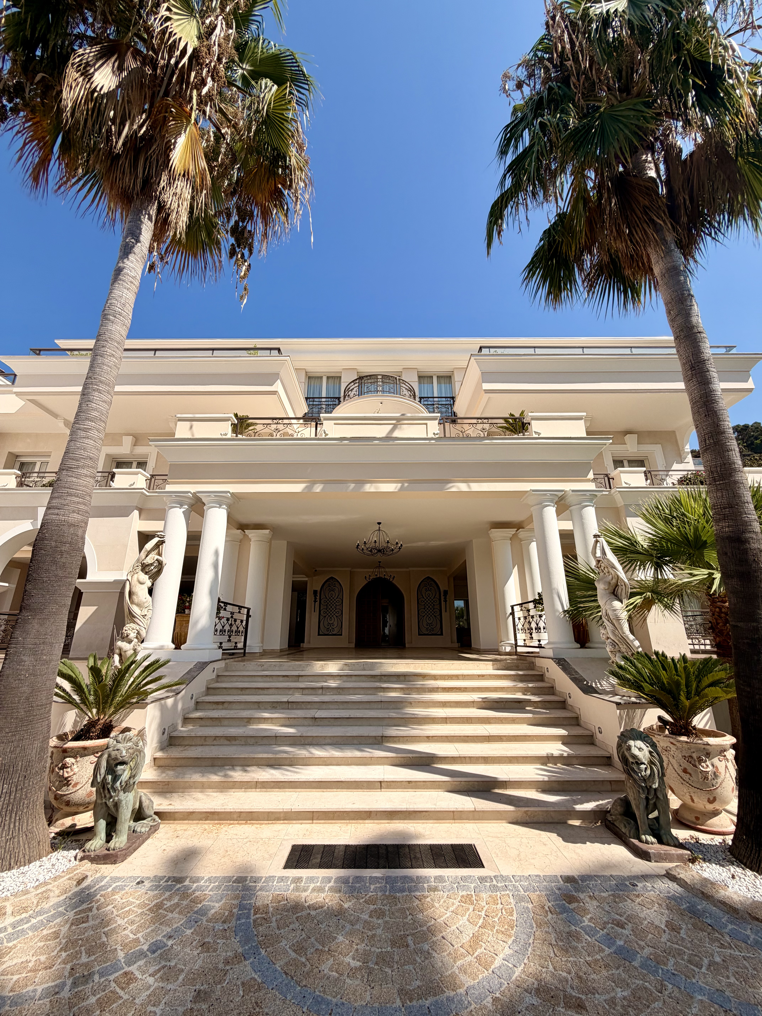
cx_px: 381
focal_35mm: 14
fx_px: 411
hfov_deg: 85.7
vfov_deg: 102.1
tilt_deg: +17.8
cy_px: 508
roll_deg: -0.2
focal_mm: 2.22
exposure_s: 1/1068
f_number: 2.2
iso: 20
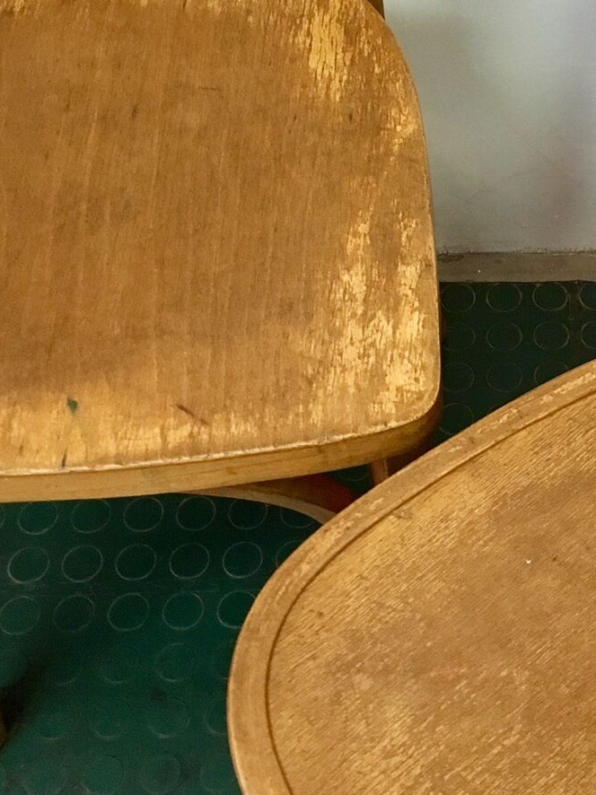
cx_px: 598
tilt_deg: -53.9
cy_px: 251
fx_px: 1516
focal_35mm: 66
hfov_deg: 21.5
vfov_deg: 29.2
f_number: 2.2
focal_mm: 4.15
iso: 160
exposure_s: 1/33
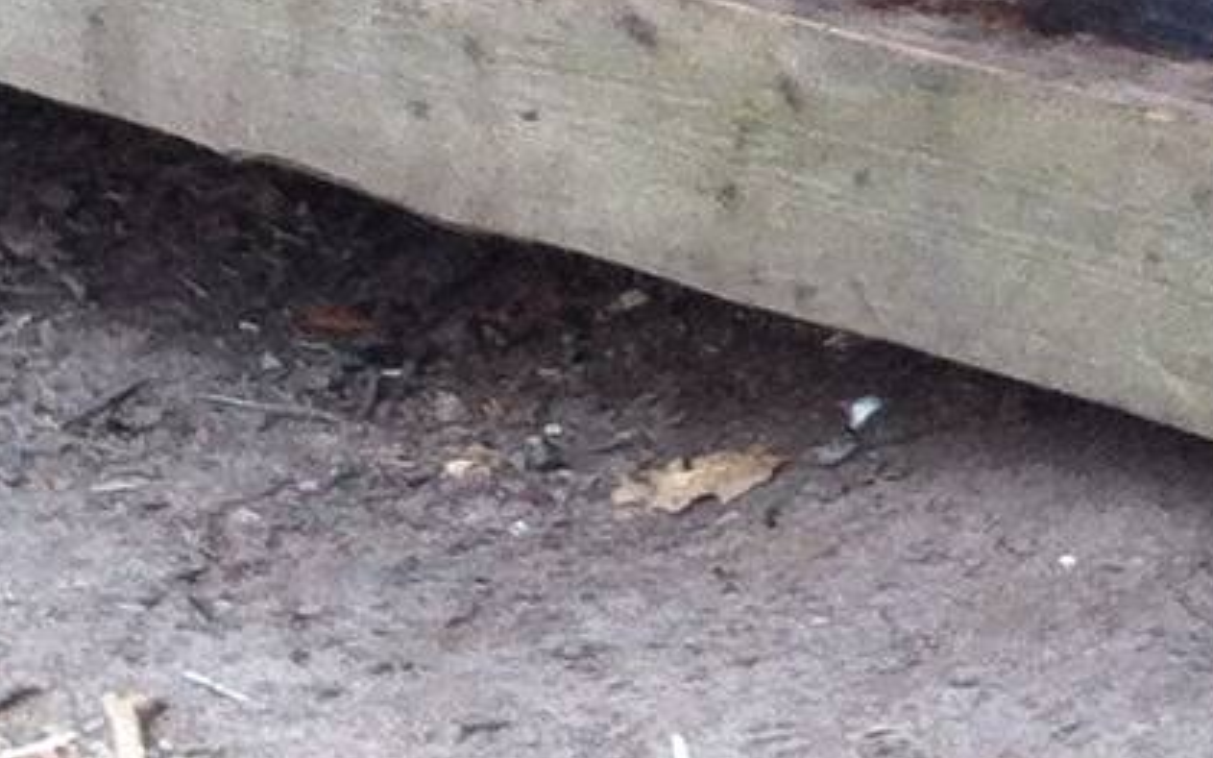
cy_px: -1101
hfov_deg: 9.2
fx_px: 7536
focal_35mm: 228
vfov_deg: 5.5
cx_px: 934
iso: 80
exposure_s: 1/60
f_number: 2.8
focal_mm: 3.85
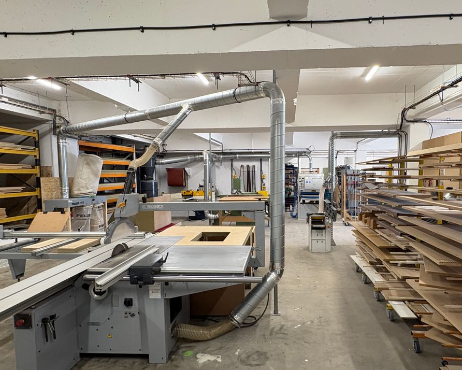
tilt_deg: -4.4
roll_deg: +0.0
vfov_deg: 76.9
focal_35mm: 17
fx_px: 232
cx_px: 269
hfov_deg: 88.9
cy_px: 199
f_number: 2.2
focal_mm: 2.22
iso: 200
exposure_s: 1/100
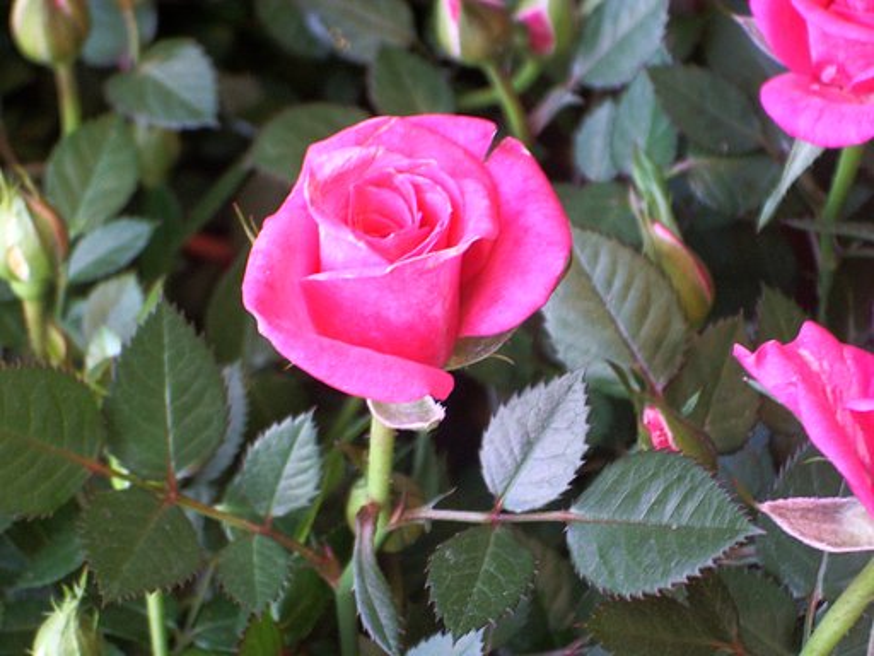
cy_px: 328
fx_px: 2702
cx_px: 437
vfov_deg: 13.8
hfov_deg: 18.4
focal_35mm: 107
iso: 200
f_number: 4.8
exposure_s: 1/15
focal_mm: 17.4
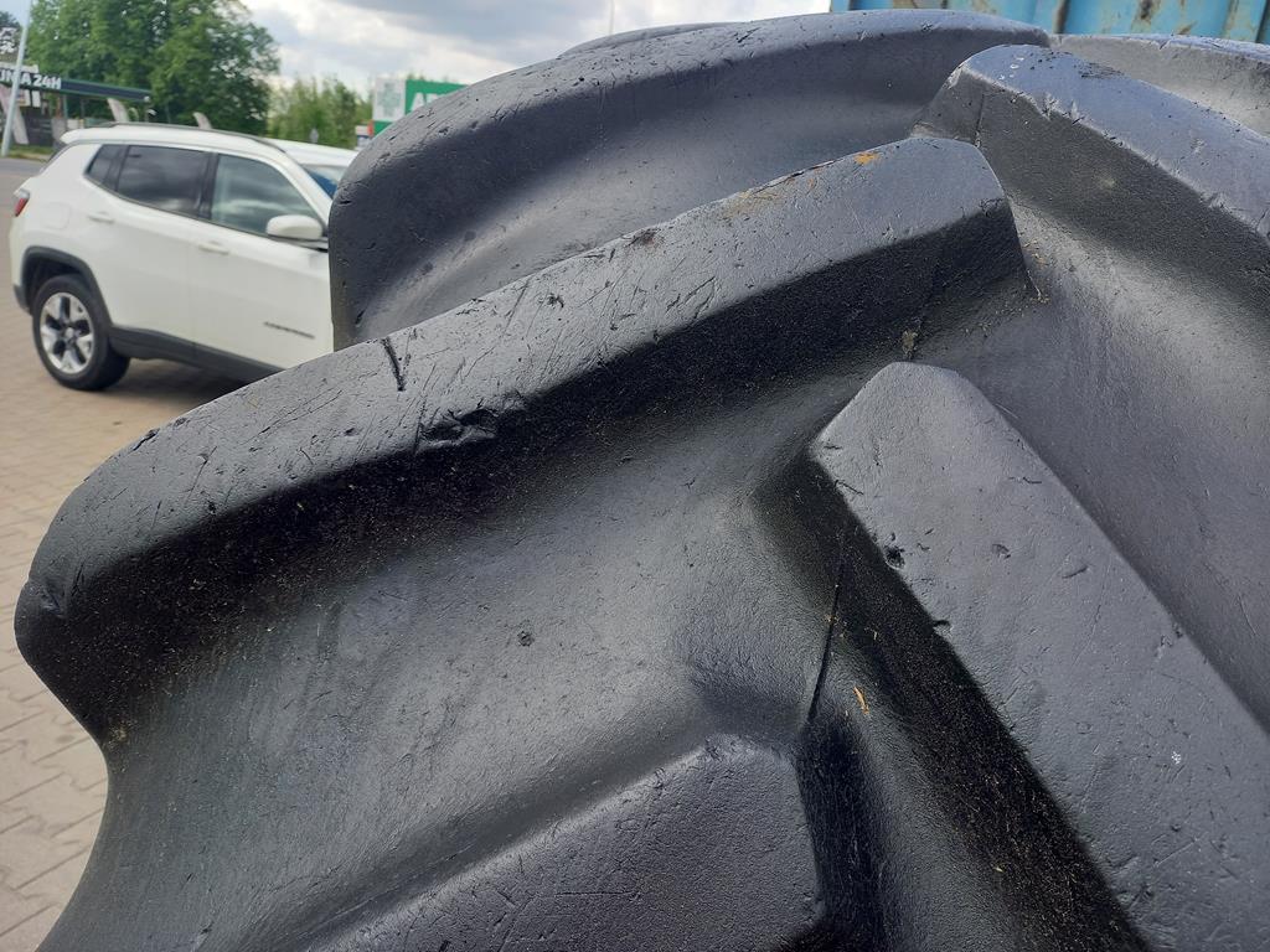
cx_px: 635
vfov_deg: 54.9
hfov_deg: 69.4
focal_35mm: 25
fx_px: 917
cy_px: 476
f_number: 1.8
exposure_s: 1/213
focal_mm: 4.65
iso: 50
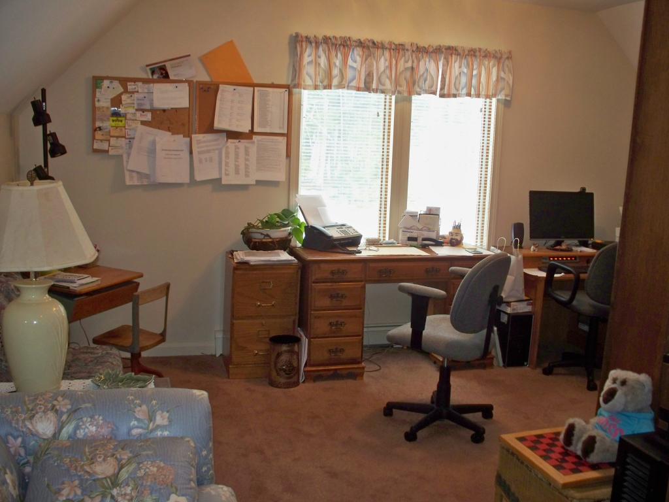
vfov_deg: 40.7
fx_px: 676
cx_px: 334
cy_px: 251
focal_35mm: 35
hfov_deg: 52.6
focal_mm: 7.54
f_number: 2.8
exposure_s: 1/30
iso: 200
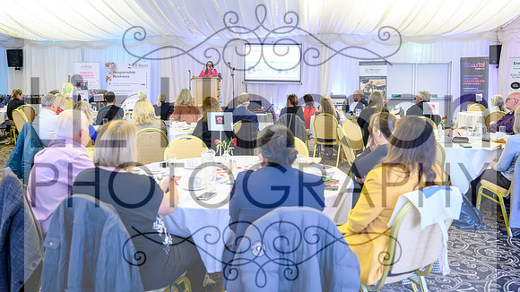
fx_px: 441
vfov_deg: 36.6
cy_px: 119
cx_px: 263
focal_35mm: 32
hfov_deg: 61.1
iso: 12800
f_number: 3.5
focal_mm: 30
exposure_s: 1/100
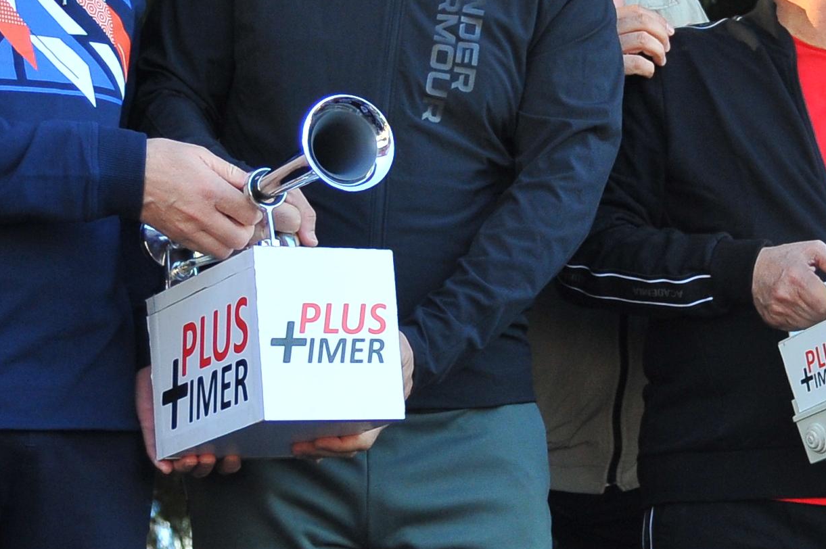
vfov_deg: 11.2
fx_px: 2797
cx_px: 1016
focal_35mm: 122
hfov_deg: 16.1
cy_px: 110
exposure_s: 1/640
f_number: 3.8
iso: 1250
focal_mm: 35
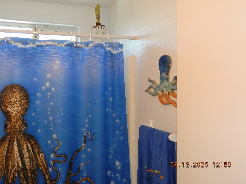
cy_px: 92
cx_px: 123
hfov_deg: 52.6
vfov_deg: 40.7
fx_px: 249
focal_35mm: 35
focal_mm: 6.2
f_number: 3.3
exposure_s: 1/30
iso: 200
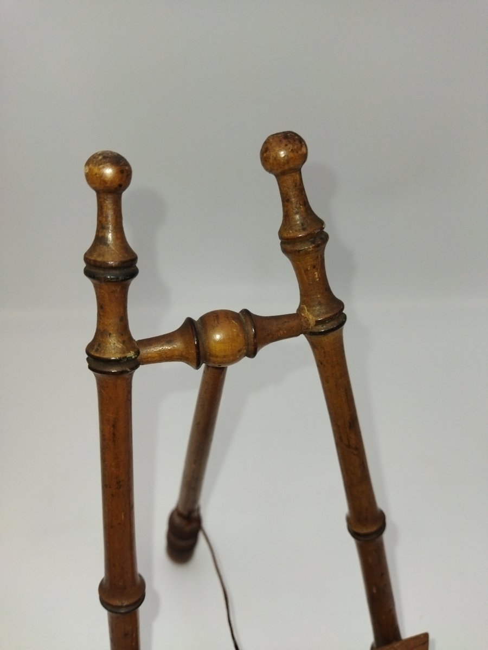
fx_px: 508
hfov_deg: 51.4
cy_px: 325
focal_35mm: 27
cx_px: 244
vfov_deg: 65.3
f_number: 1.79
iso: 194
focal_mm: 4.71
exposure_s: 1/100
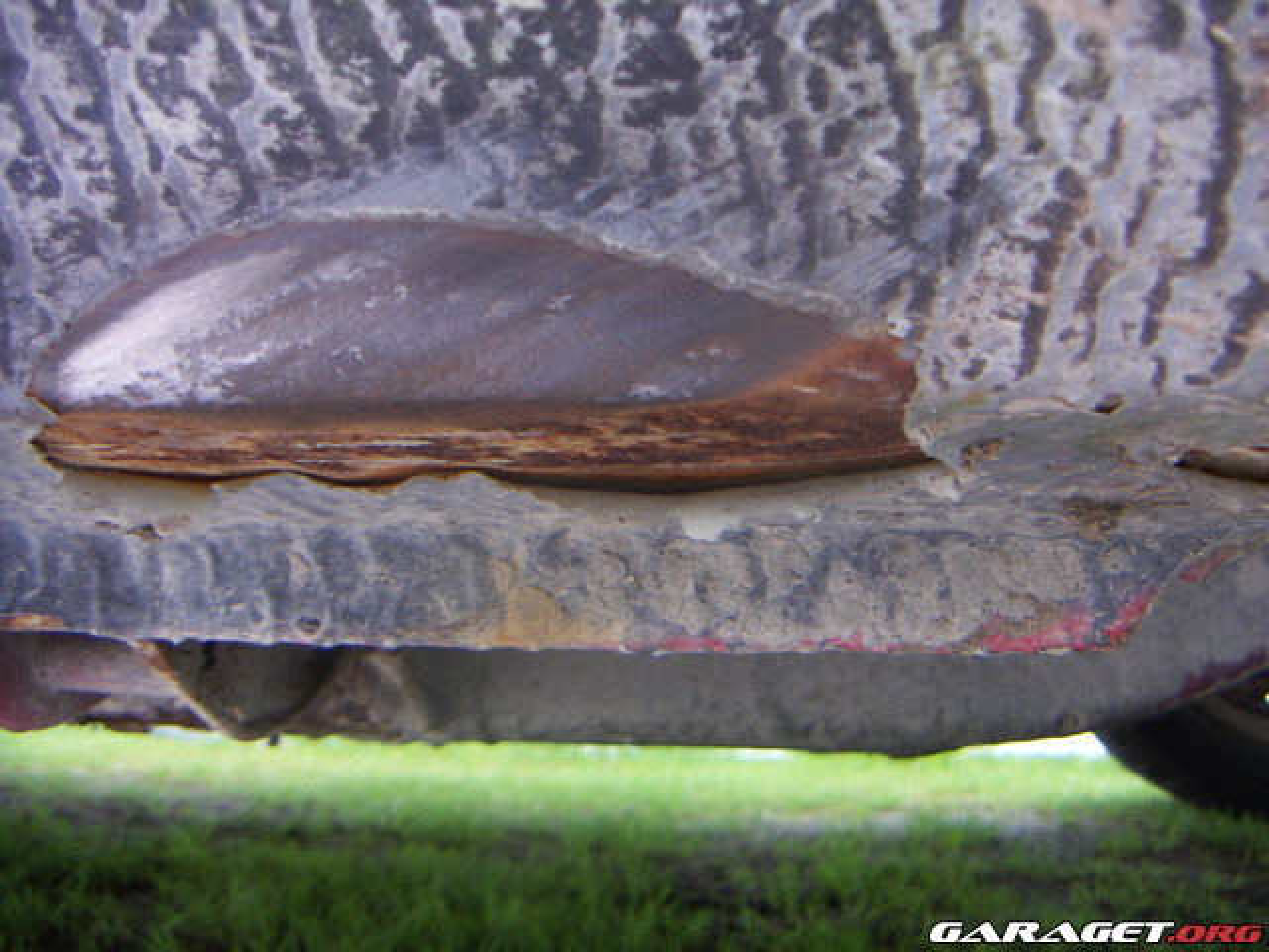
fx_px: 1320
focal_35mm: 36
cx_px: 634
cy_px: 476
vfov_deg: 39.7
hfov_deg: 51.4
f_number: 2.8
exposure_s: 1/50
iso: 64
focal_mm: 4.7
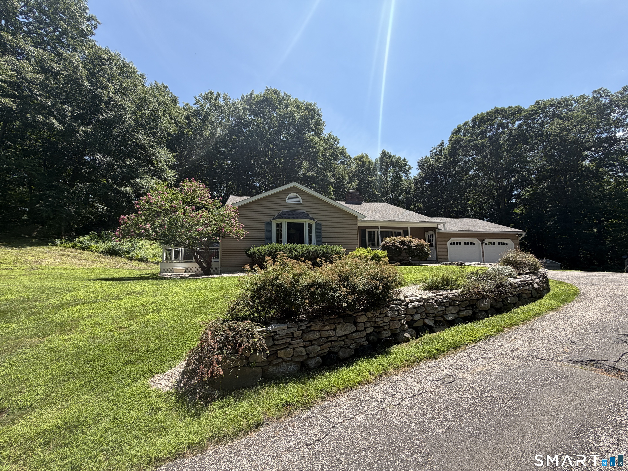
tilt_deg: +4.8
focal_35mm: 14
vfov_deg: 85.7
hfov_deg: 102.1
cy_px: 236
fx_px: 254
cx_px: 314
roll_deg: +0.9
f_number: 2.2
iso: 32
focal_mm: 2.22
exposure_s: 1/770
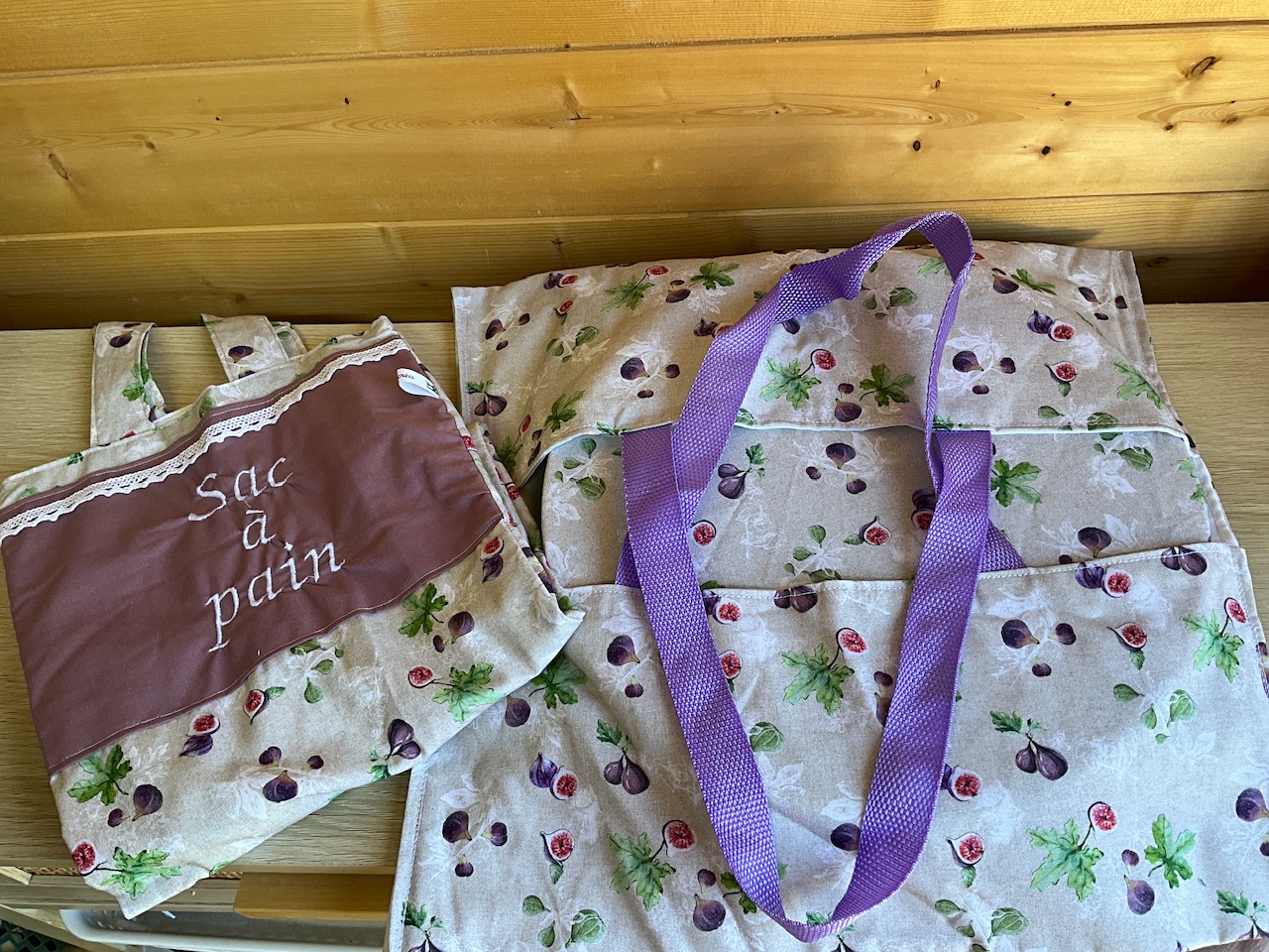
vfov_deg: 48.2
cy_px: 476
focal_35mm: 29
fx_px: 1063
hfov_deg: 61.7
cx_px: 634
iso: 32
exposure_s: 1/100
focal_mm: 3
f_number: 1.8
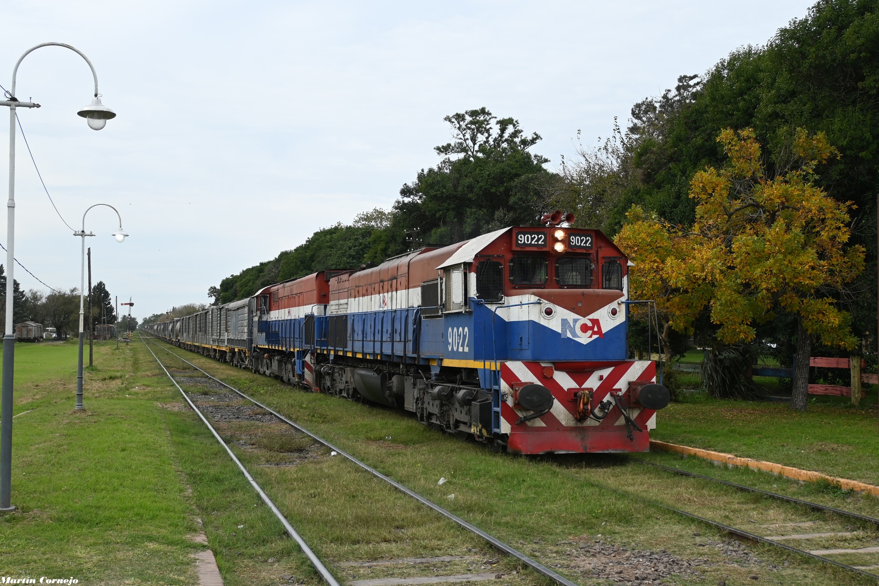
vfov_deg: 32.4
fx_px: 1007
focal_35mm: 41
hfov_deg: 47.2
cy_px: 293
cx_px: 440
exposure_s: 1/1000
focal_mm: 27.5
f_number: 4.5
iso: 200
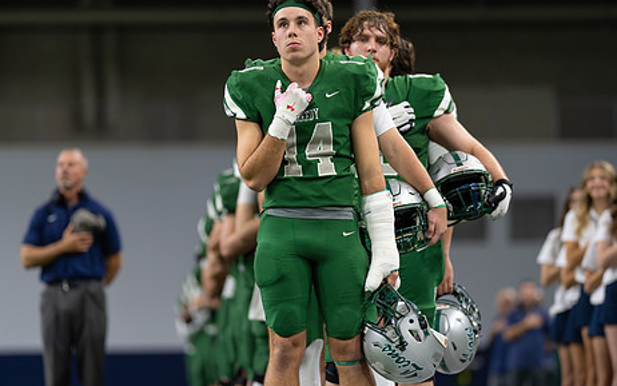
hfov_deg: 11.1
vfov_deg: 6.9
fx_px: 3179
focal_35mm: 189
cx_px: 302
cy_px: 215
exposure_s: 1/400
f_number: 1.8
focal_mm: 135
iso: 500
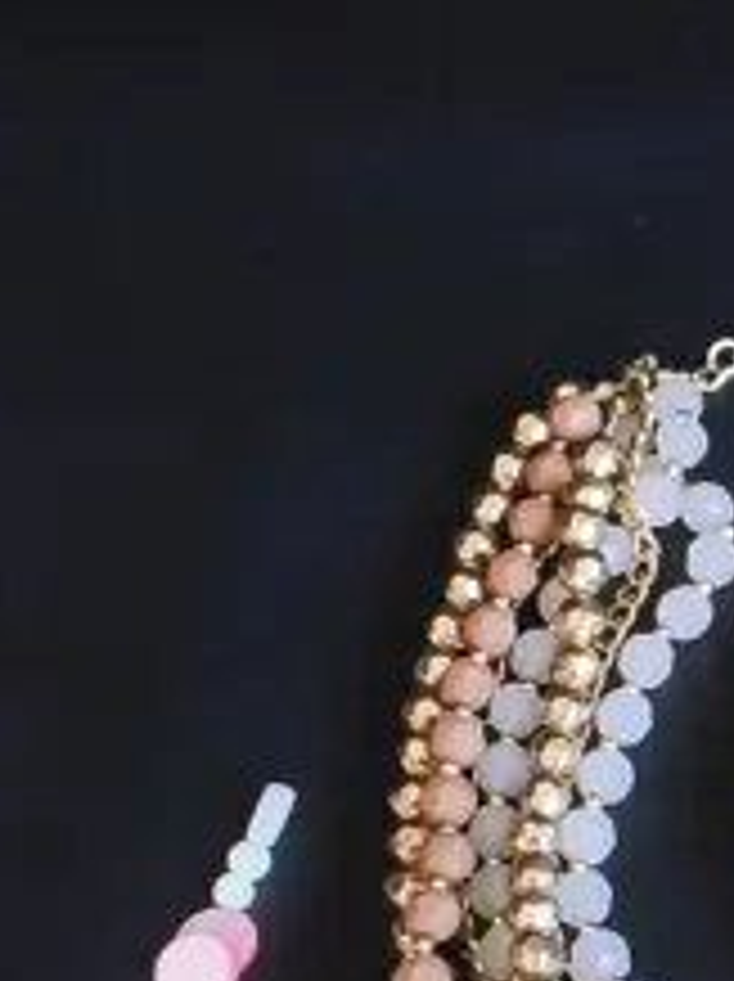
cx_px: 1283
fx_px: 3598
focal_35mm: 127
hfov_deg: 11.0
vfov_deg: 15.5
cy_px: 644
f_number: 2
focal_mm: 2.87
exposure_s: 1/120
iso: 320
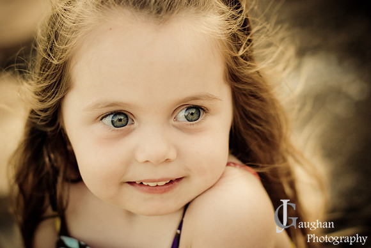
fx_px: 774
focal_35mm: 75
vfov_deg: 18.2
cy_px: 124
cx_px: 186
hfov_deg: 27.0
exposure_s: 1/500
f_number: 2.5
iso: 200
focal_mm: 50
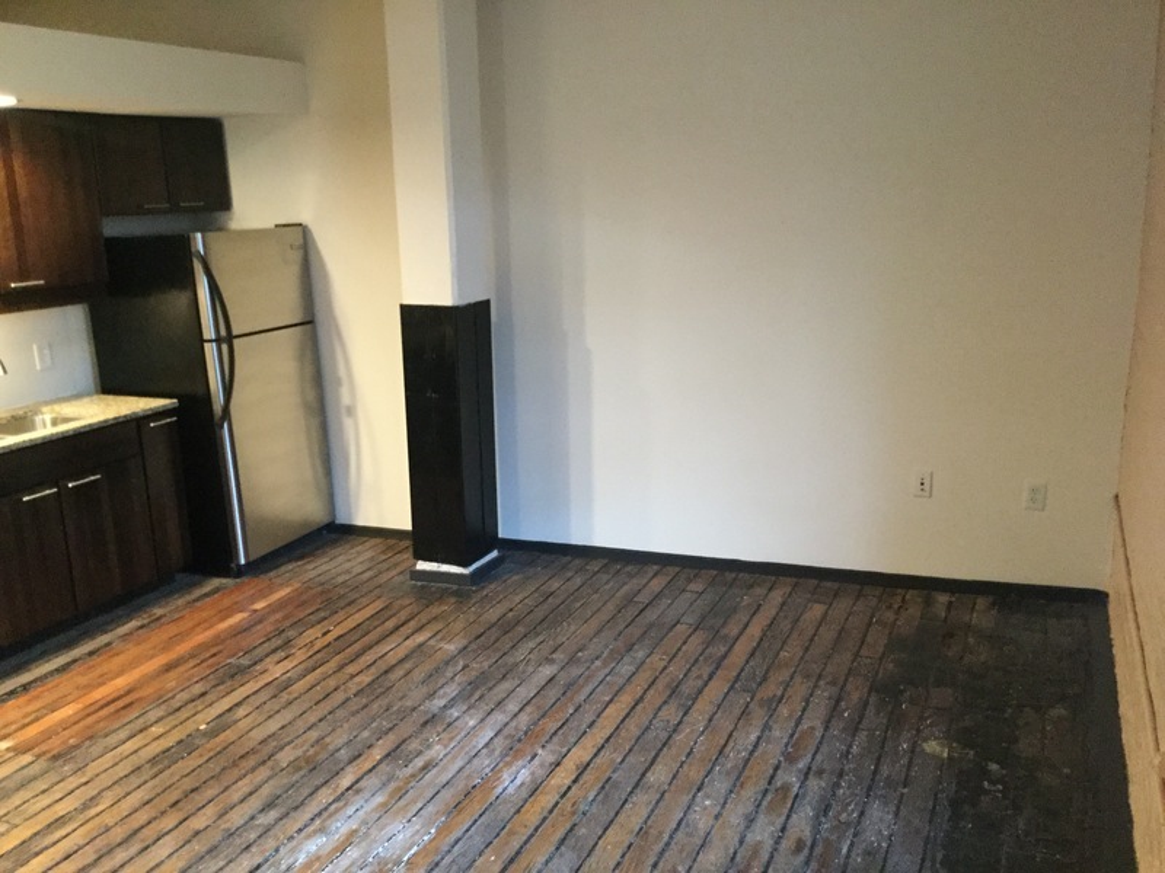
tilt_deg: -13.8
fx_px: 1043
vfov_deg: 45.4
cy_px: 436
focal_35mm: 31
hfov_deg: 58.4
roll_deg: +1.4
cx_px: 582
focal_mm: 3.3
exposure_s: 1/15
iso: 250
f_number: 2.4
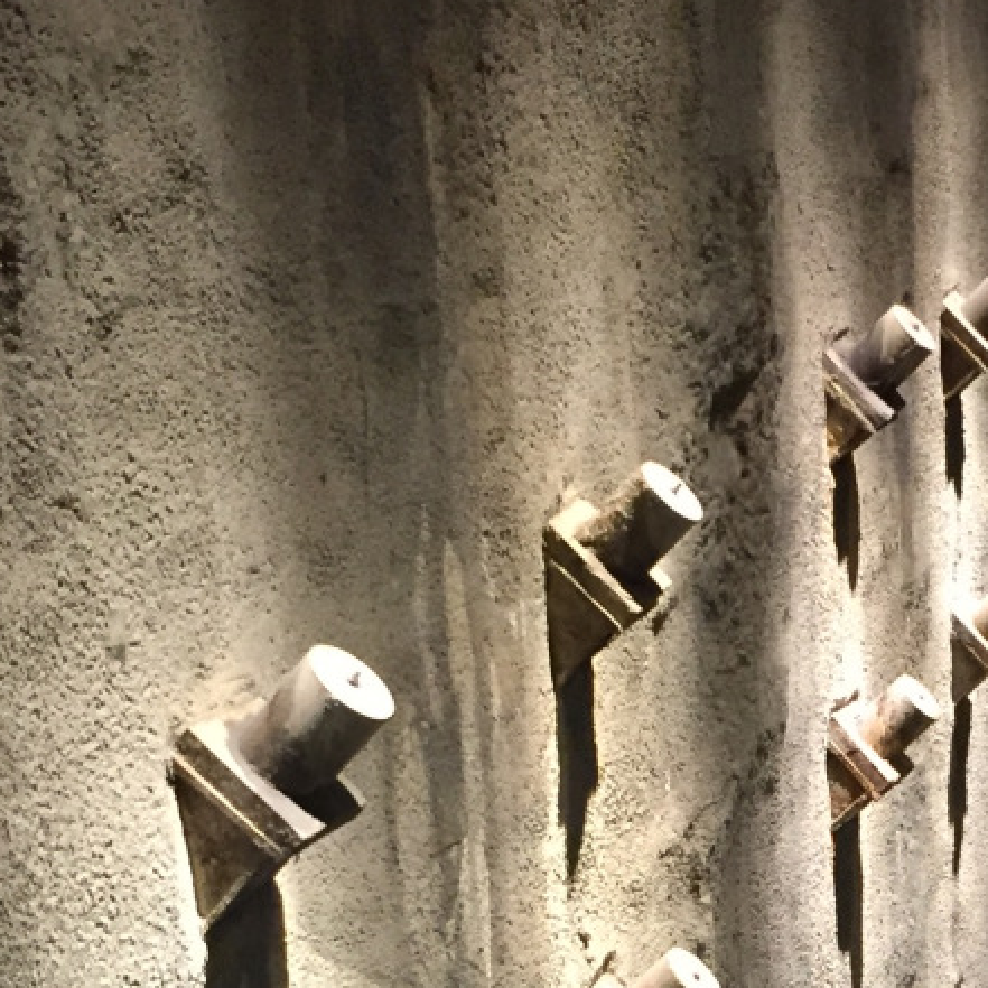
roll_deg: -0.6
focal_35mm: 93
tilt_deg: -20.9
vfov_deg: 18.1
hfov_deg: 18.2
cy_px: 1048
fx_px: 3003
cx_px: 995
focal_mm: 4.15
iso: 250
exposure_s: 1/30
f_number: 2.2
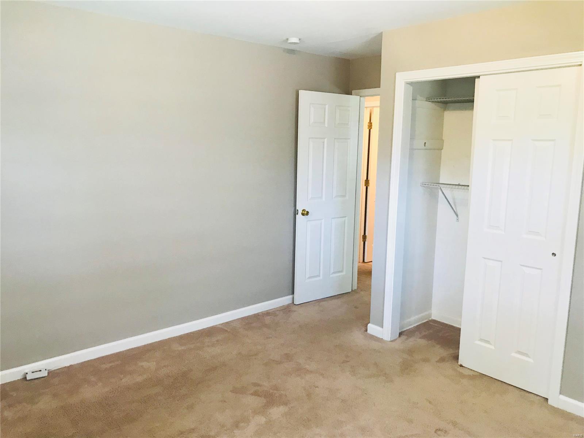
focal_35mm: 28
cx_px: 292
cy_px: 219
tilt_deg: -9.0
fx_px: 472
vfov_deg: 49.7
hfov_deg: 63.4
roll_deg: -0.2
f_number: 1.8
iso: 40
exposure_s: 1/20
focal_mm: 3.99
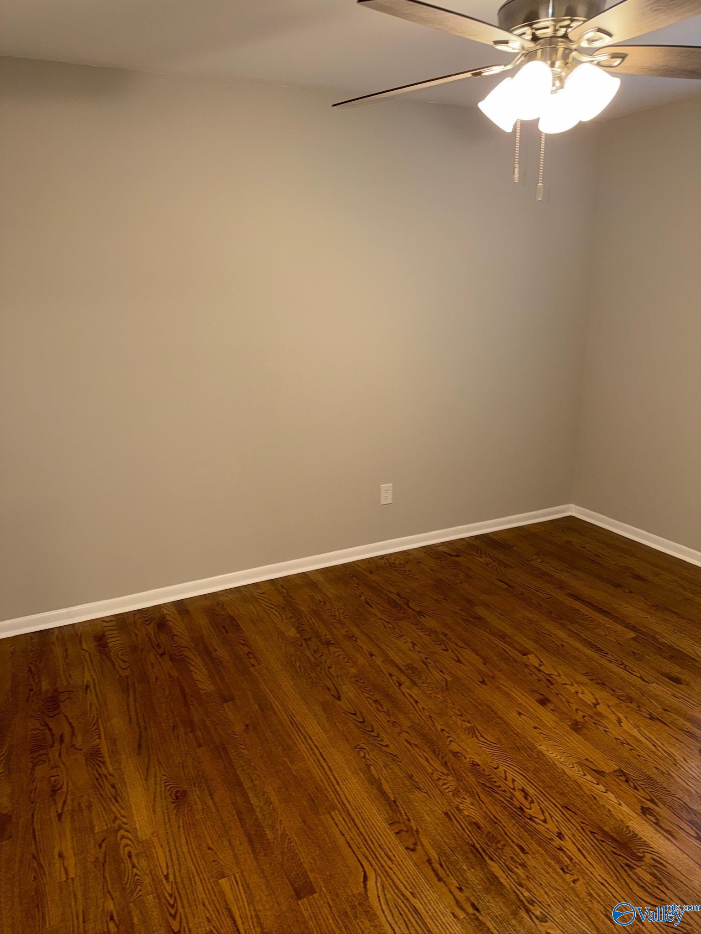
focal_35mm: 24
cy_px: 467
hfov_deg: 56.8
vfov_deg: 71.6
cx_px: 350
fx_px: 648
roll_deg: +1.5
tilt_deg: -16.2
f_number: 1.78
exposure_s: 1/30
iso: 64
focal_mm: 6.76
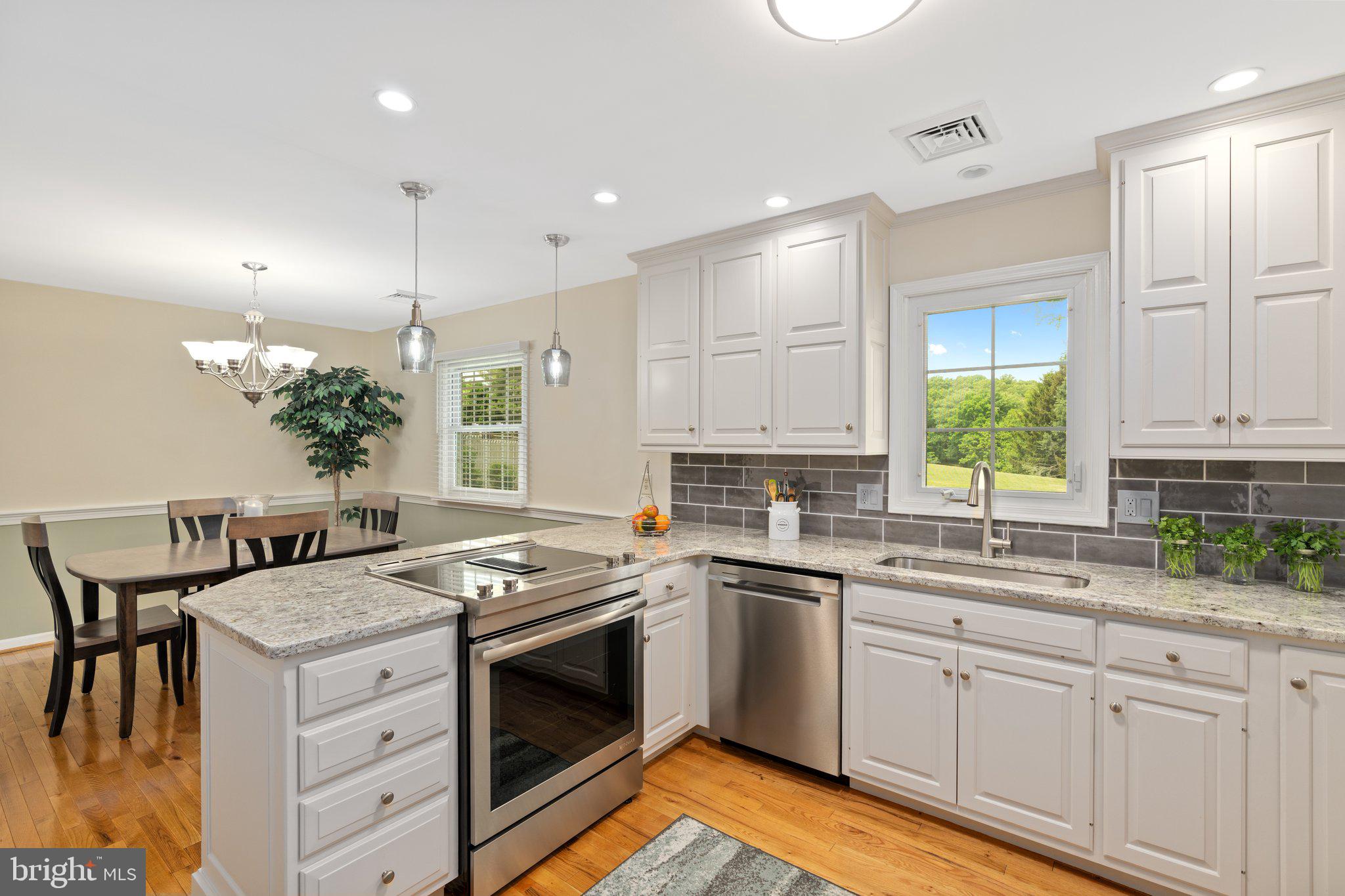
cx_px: 672
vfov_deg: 73.7
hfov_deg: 96.7
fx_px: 598
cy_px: 448
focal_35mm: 16
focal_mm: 16
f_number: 7.1
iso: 320
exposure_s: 1/2.5
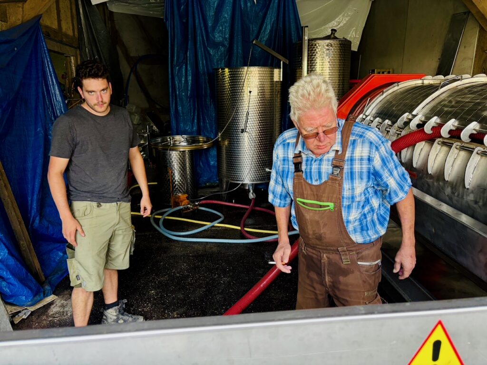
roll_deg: +1.1
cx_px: 244
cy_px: 182
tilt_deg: -16.3
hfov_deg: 67.3
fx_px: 366
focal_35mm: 26
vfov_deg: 53.1
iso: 125
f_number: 1.6
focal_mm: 5.96
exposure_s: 1/121
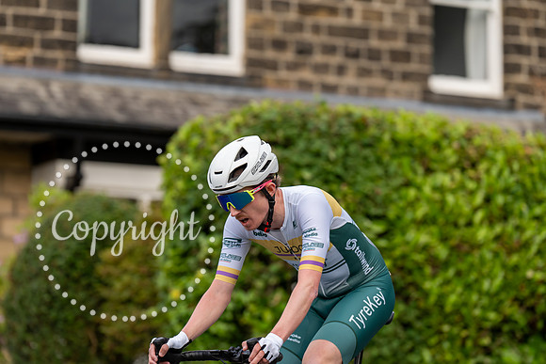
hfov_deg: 11.7
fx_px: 2655
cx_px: 273
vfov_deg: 7.9
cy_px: 182
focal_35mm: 175
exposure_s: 1/800
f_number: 4
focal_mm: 175
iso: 400
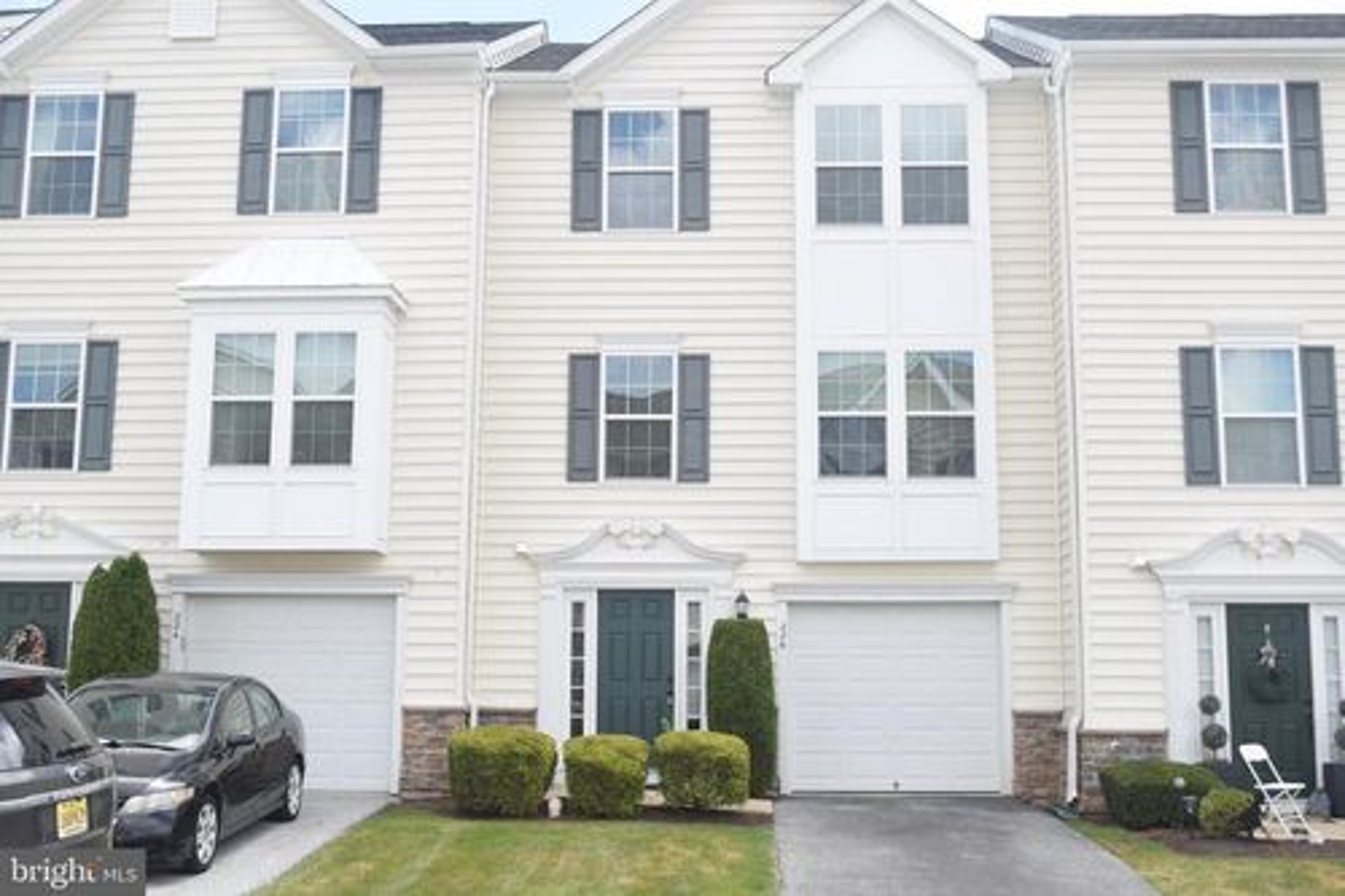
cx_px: 672
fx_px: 1625
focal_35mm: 44
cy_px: 448
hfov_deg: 45.0
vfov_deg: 30.8
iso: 100
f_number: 6.3
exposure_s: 1/160
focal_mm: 29
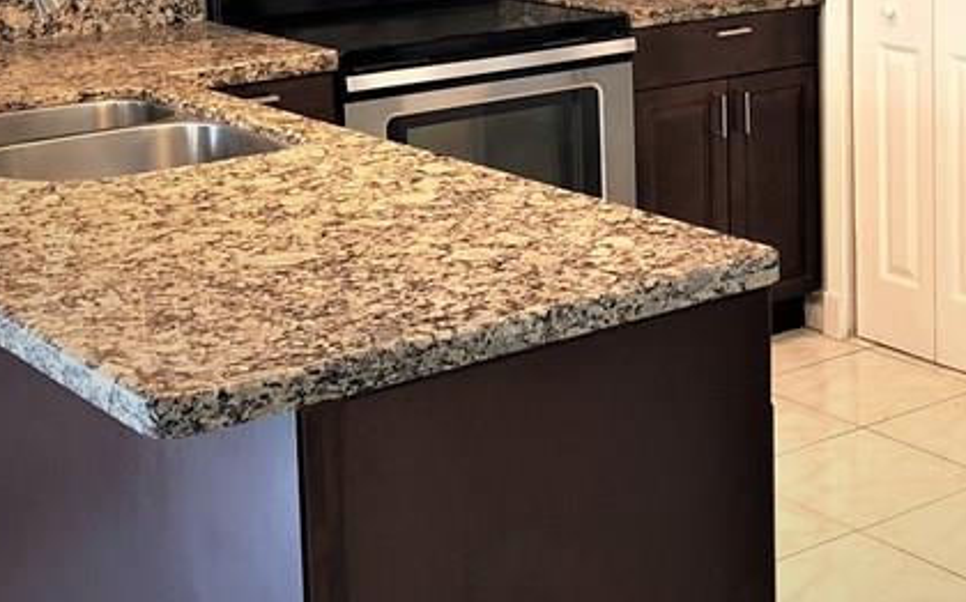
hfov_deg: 27.1
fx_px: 1973
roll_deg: +0.5
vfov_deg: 17.1
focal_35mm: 75
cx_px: 745
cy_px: 34
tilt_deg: -8.6
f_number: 1.8
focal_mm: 3.99
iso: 40
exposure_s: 1/20
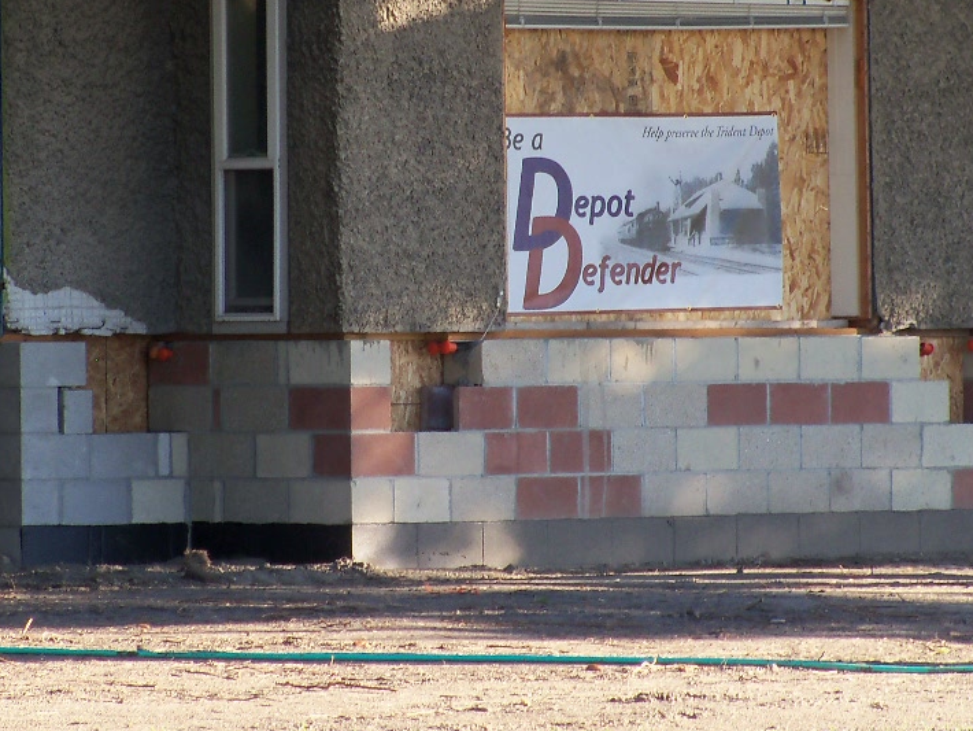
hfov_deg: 5.3
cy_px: 143
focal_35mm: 373
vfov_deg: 4.0
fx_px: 10488
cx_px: 458
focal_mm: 36.6
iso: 100
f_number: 4.4
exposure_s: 1/60
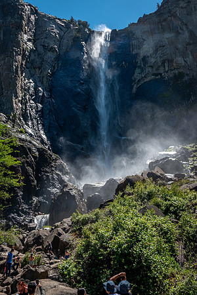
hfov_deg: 43.6
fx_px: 246
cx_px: 98
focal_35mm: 30
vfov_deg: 61.9
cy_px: 148
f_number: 7.1
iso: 100
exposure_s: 1/250
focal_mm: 11.03
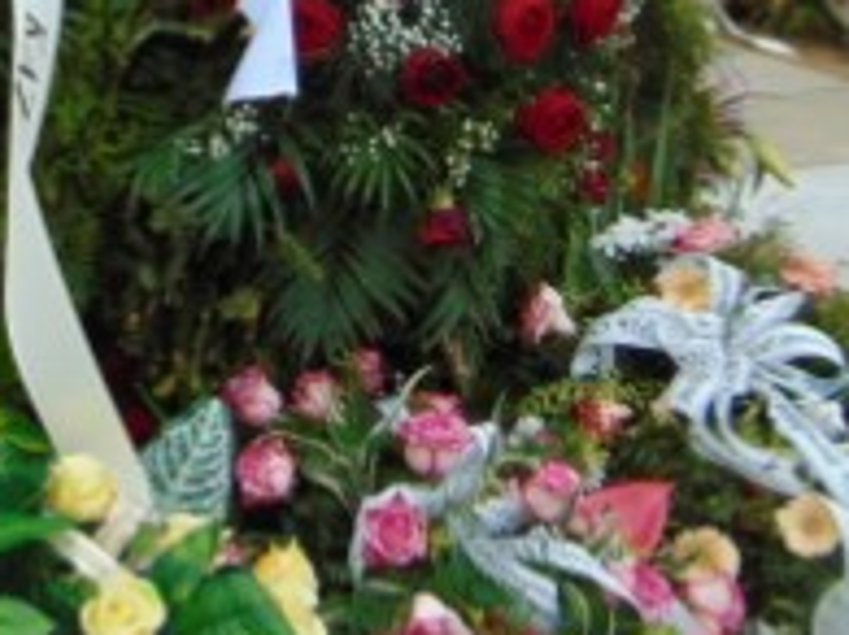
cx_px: -91
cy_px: 35
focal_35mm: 82
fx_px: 2010
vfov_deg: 17.6
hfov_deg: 22.5
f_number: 3
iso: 80
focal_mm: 4.5
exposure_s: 1/125
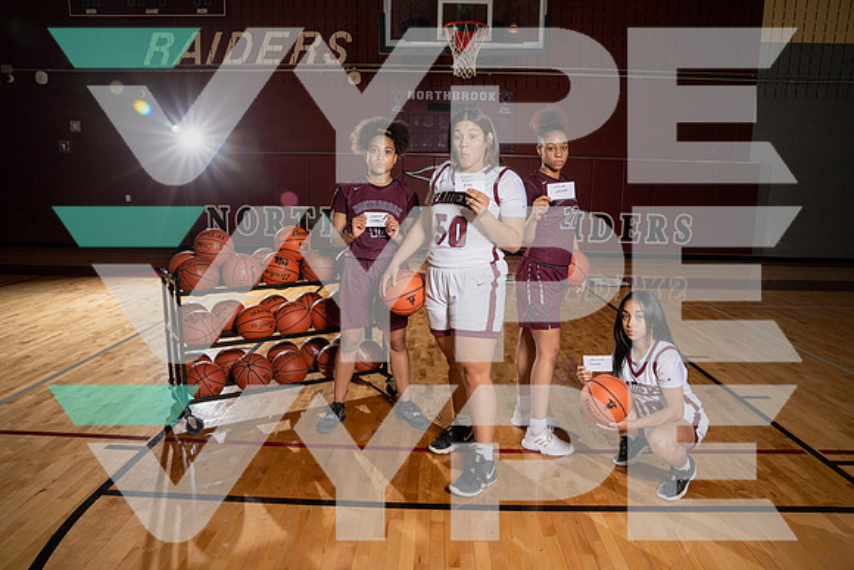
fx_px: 569
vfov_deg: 53.2
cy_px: 285
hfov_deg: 73.7
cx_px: 427
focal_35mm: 24
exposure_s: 1/250
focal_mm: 24
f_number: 8
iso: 500
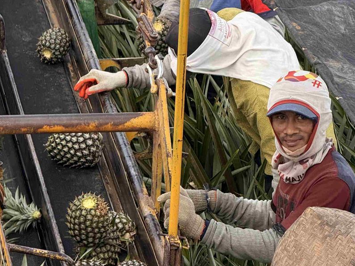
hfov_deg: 16.3
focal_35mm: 121
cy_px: 132
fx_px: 1241
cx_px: 179
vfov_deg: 12.2
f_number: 2.8
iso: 50
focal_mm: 15.66
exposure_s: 1/361
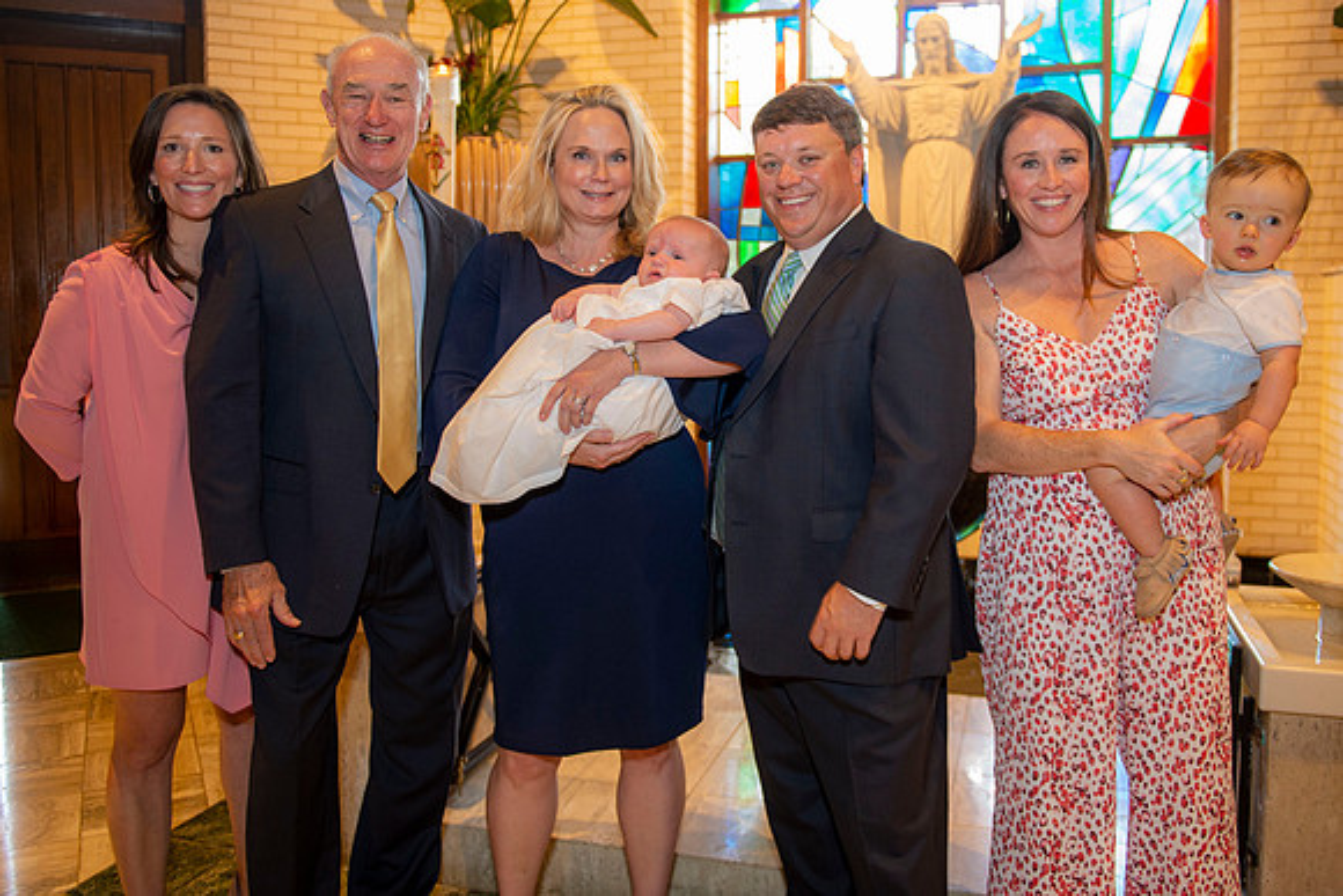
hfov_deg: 60.1
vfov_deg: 42.1
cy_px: 381
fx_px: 1160
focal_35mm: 31
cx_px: 712
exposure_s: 1/100
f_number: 2.8
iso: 1000
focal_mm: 27
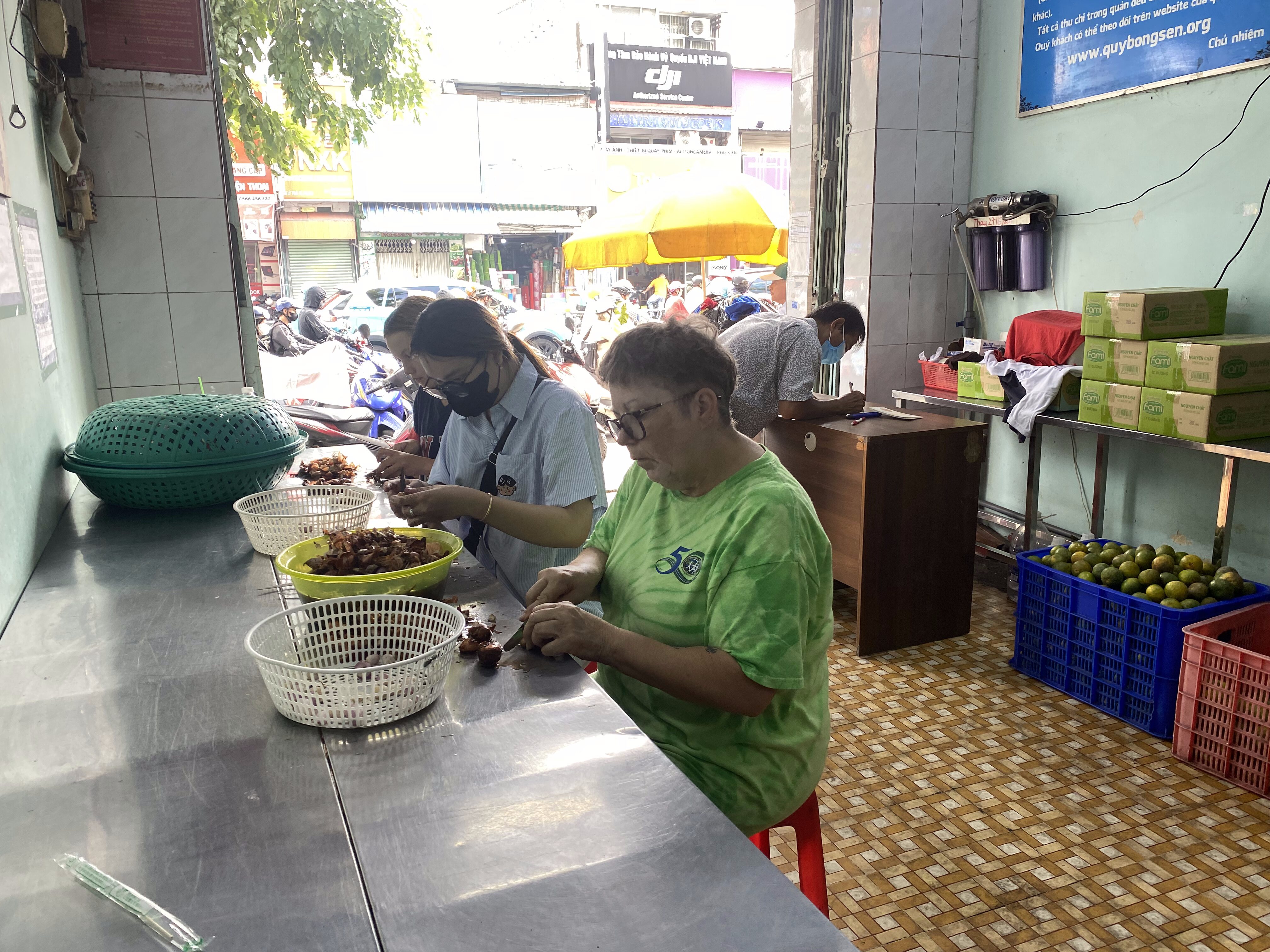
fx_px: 954
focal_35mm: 26
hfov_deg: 67.3
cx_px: 635
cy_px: 476
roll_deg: +0.9
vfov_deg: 53.1
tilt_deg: -12.9
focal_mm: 4.25
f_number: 1.8
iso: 64
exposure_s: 1/122
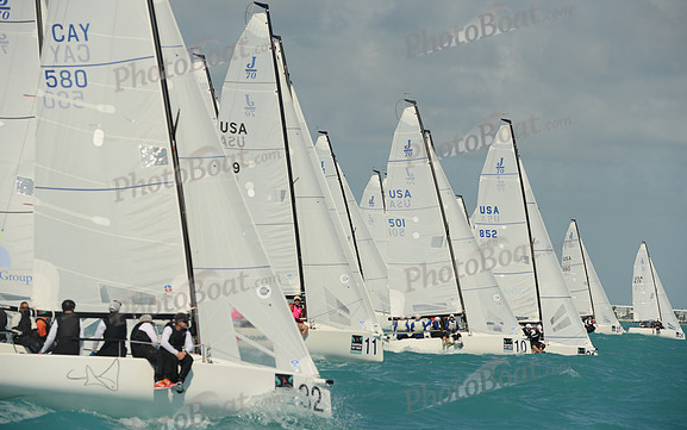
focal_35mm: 205
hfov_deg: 10.2
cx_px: 343
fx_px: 3839
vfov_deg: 6.4
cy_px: 216
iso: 200
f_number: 6.3
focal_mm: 200
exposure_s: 1/2000
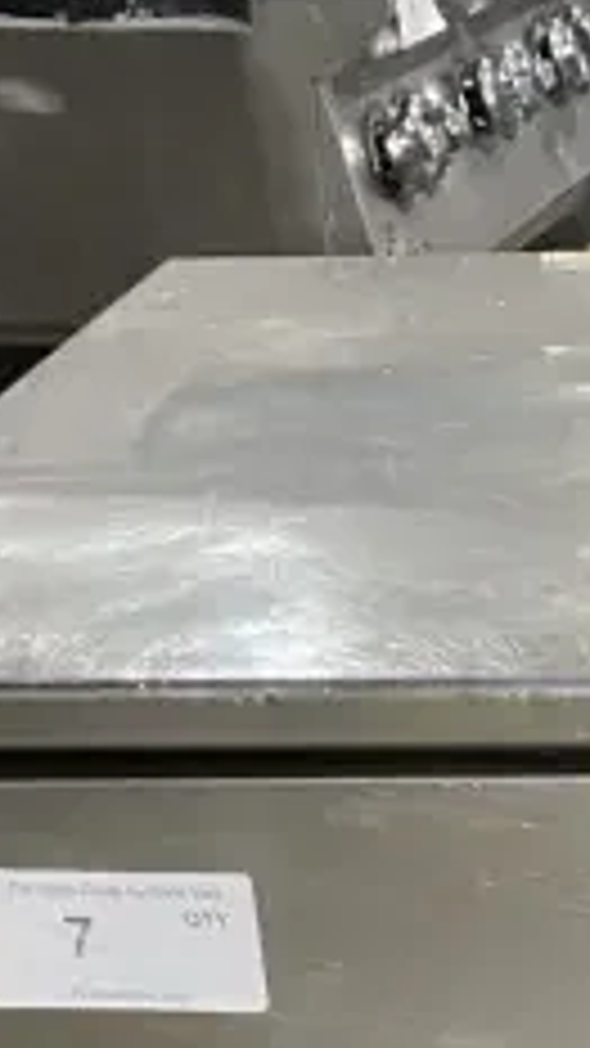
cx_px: 833
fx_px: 2754
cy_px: 1527
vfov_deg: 19.2
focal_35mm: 99
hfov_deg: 11.8
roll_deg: +1.4
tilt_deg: -32.8
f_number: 1.8
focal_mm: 4.25
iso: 400
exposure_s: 1/60
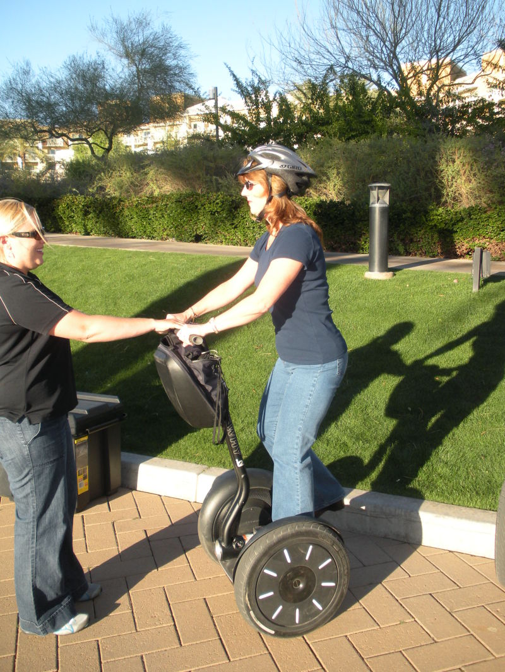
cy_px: 336
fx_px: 700
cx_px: 252
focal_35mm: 36
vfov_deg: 51.3
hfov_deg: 39.7
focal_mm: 6.3
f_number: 3.5
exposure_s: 1/265
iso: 88
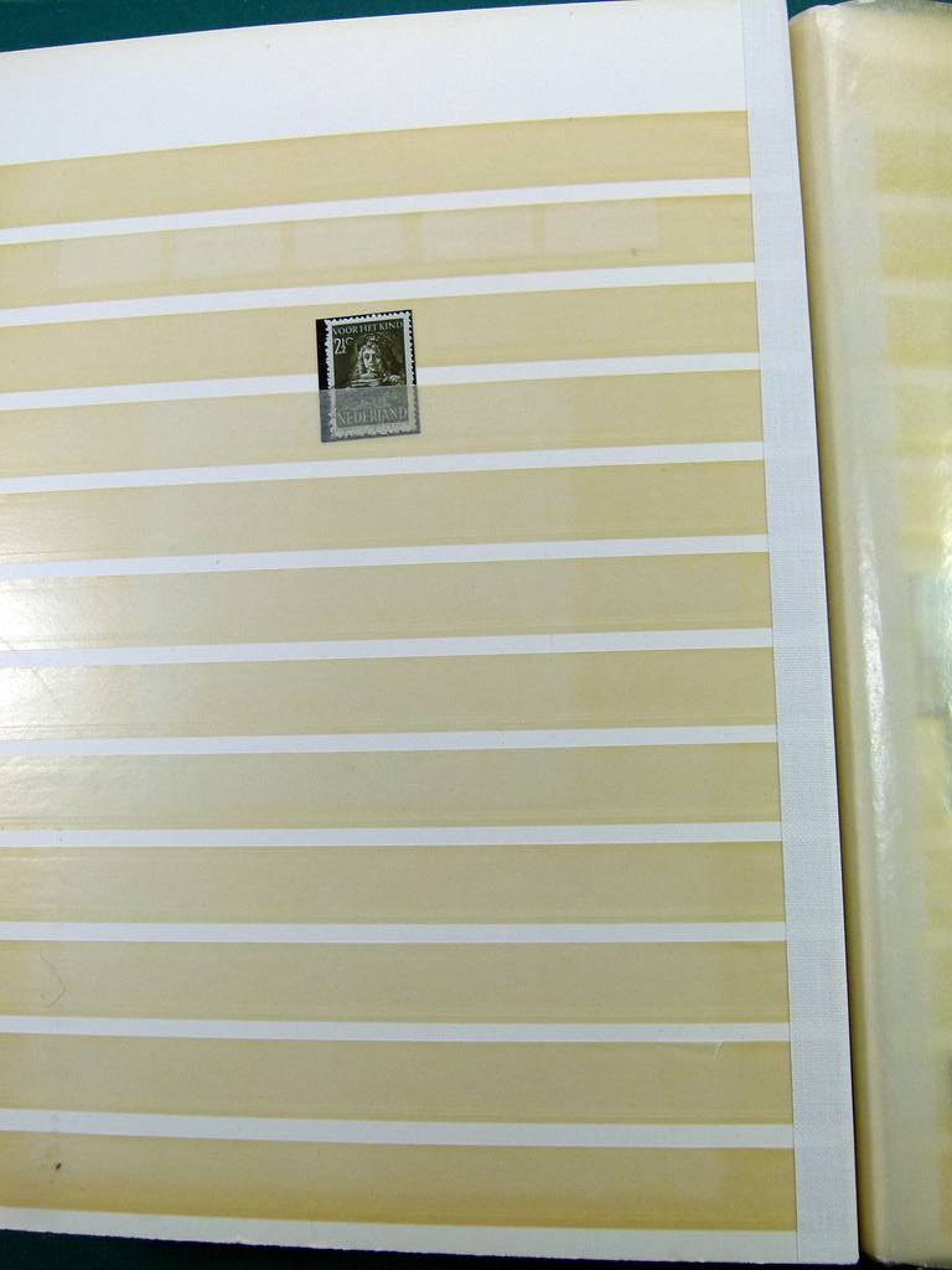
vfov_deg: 58.4
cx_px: 476
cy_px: 635
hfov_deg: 45.4
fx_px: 1137
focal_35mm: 31
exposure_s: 1/160
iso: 100
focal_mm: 5.6
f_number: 4
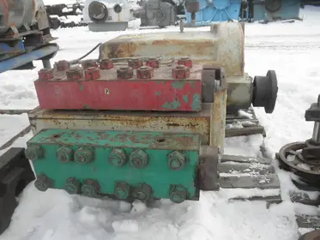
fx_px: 277
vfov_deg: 46.8
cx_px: 155
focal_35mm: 30
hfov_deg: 59.9
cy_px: 121
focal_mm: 5
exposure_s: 1/250
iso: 64
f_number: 3
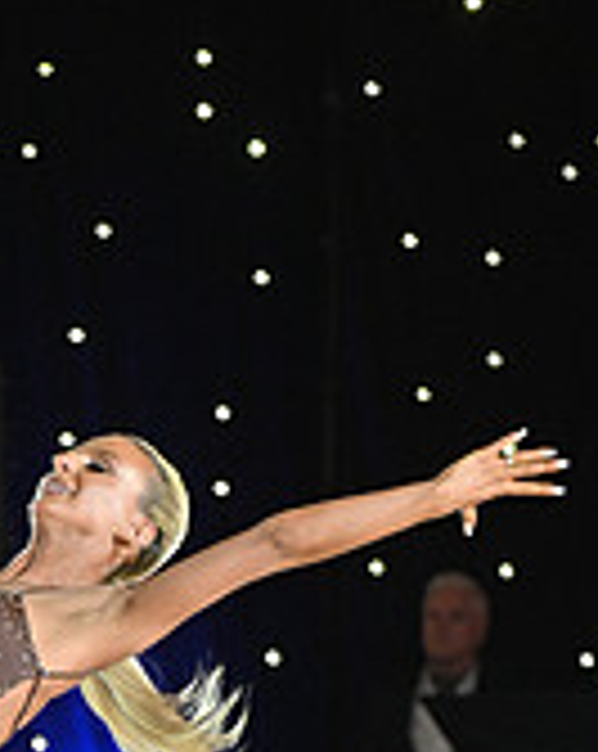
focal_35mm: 441
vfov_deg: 4.4
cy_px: 1031
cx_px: -214
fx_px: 9783
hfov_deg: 3.5
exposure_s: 1/250
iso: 2000
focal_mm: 135
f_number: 4
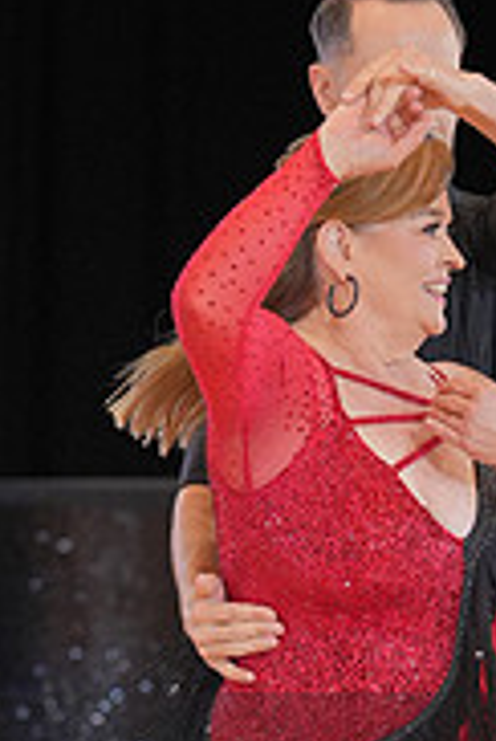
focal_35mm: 277
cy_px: 831
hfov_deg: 5.0
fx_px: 5703
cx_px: 360
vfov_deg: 7.4
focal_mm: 87
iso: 2500
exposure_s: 1/500
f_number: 3.2
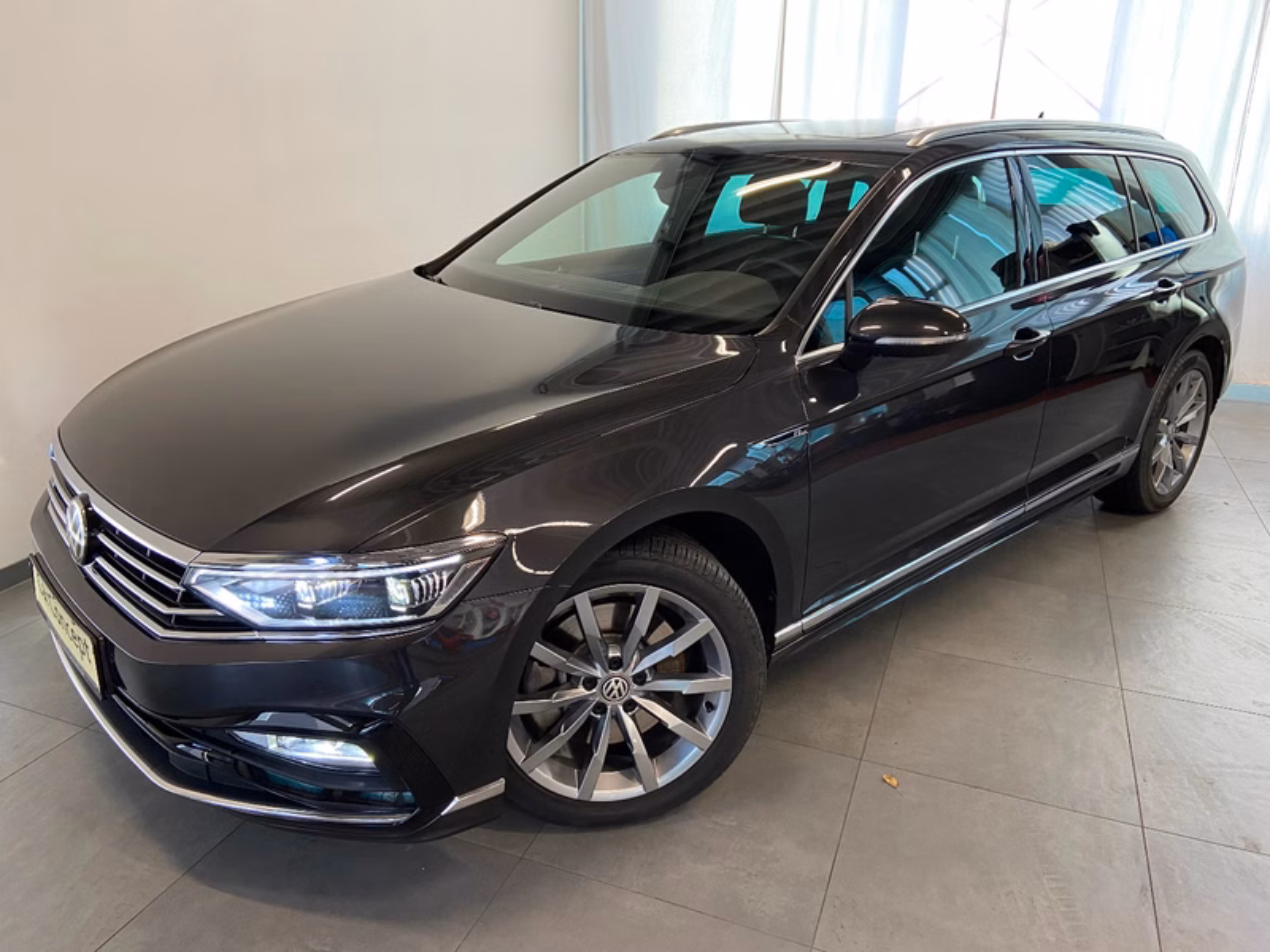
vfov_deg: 53.1
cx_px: 635
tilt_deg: -20.8
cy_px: 476
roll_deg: -0.5
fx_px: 954
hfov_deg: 67.3
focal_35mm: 26
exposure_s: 1/50
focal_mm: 4.25
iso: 125
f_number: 1.8
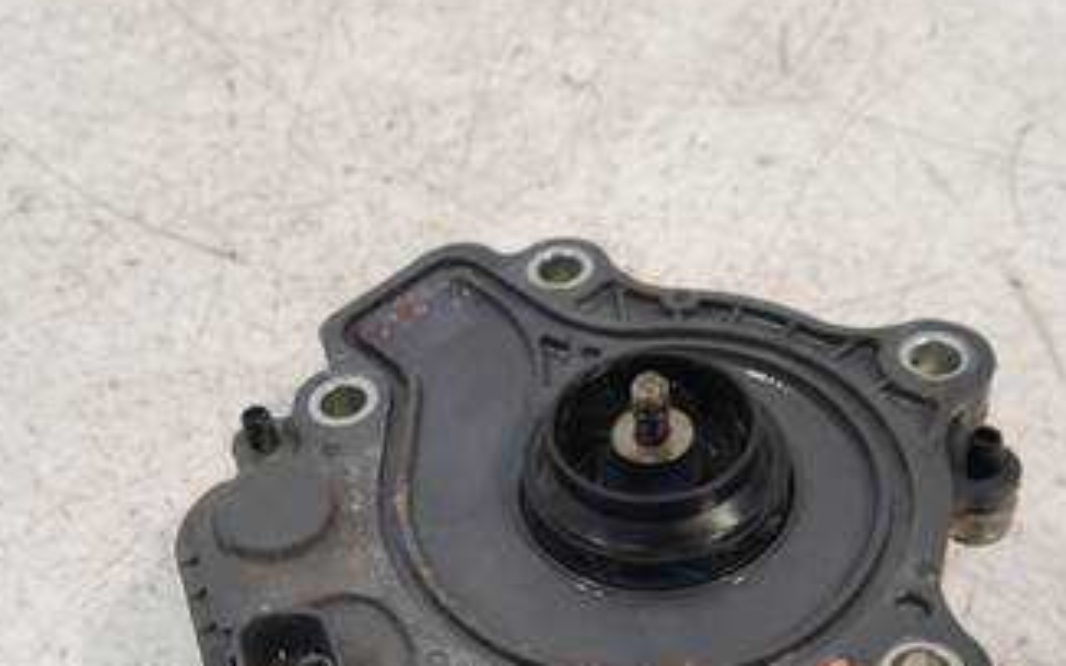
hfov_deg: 42.5
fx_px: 1365
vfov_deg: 27.3
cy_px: 440
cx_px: 449
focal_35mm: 47
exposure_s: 1/125
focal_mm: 15
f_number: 3.5
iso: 800
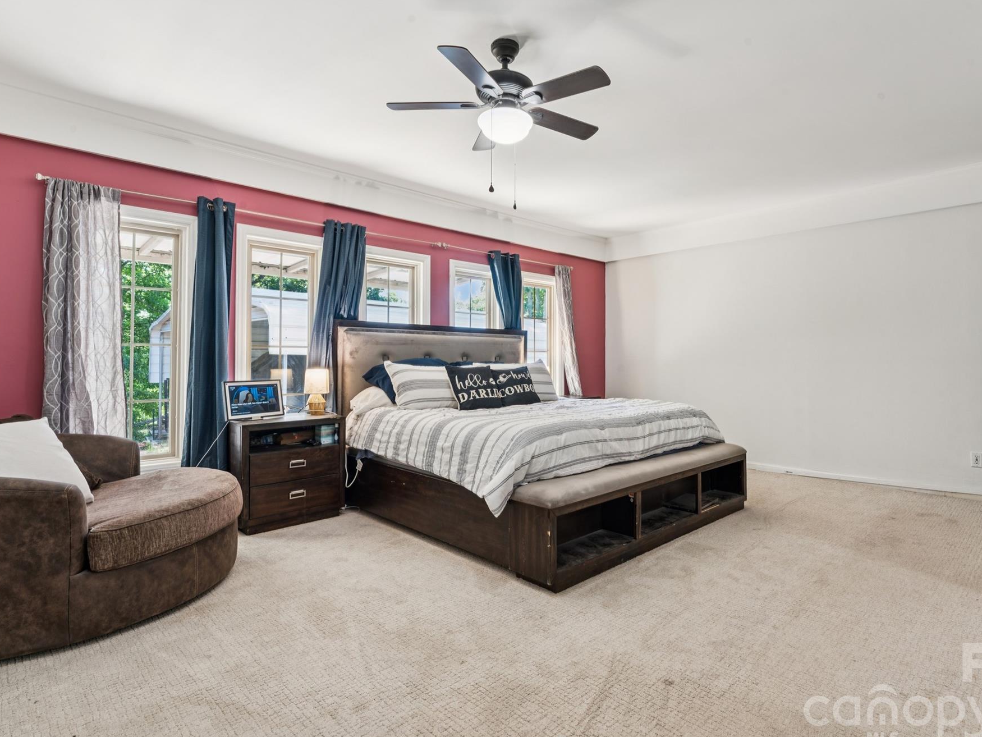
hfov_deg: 85.4
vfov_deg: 69.9
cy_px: 370
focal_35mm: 19
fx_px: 527
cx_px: 567
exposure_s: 1.3
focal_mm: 16.5
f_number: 13
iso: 100
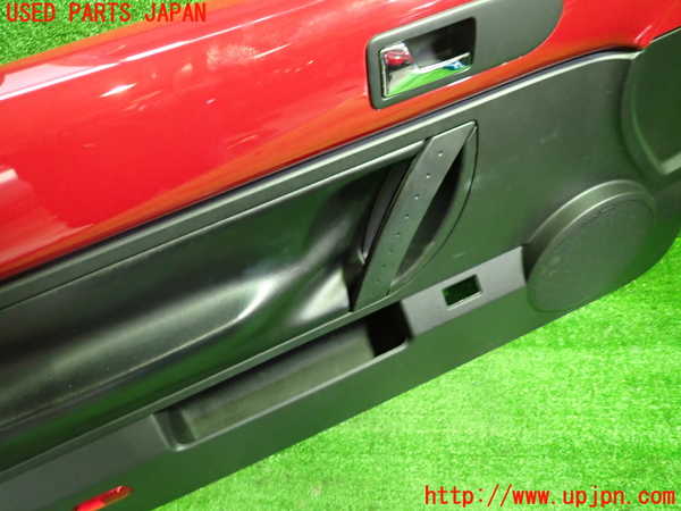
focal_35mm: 25
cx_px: 340
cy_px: 256
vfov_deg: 54.9
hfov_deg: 69.4
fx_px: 492
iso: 640
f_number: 2
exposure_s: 1/30
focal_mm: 4.5
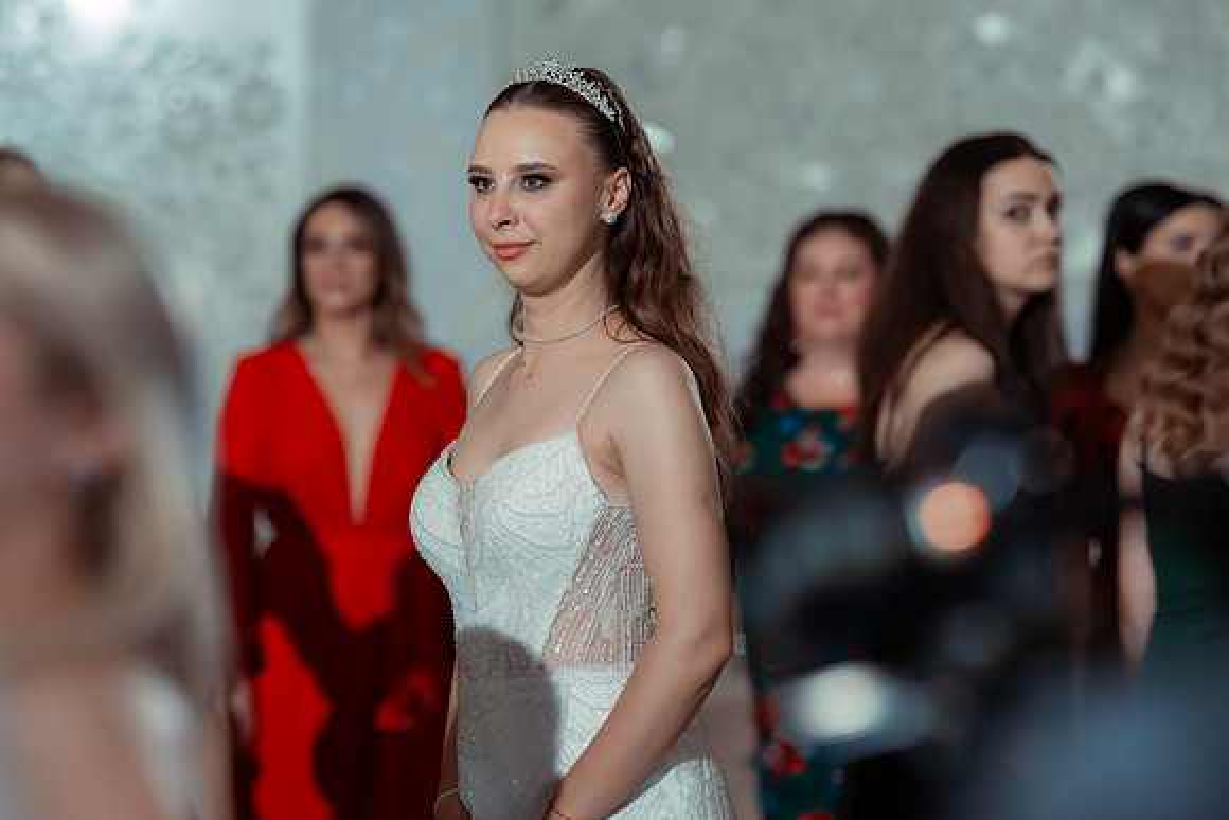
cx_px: 569
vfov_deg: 9.4
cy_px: 383
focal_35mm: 146
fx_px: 4989
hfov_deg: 14.0
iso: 1600
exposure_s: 1/250
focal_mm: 135
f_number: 2.8
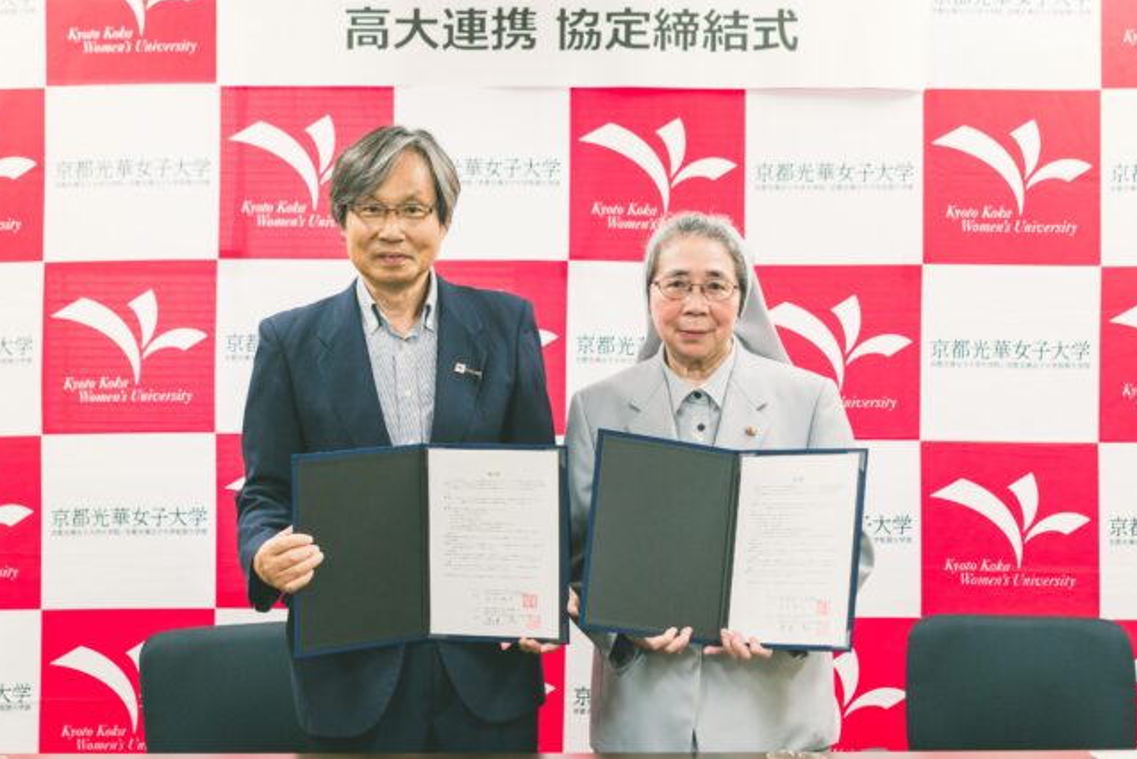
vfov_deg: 19.5
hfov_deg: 28.8
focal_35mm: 70
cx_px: 528
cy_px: 373
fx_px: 2211
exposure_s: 1/100
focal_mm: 55
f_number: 4.5
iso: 800
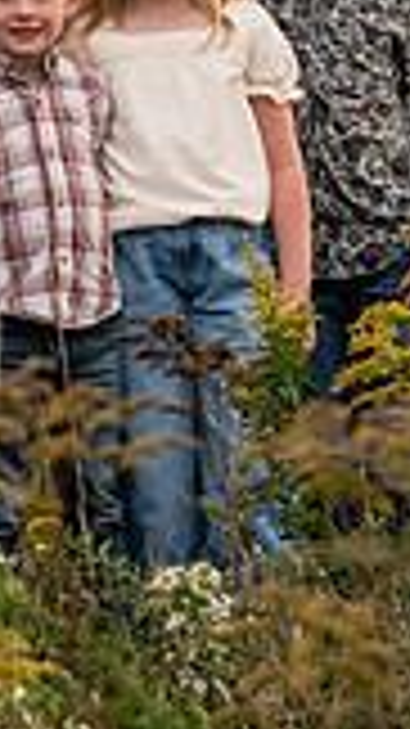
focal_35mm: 247
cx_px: 90
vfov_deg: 8.7
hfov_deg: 4.9
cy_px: -40
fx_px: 4779
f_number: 4.5
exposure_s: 1/320
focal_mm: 85
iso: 640
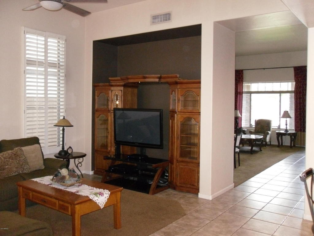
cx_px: 157
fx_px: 408
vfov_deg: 32.2
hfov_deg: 42.1
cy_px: 118
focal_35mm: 45
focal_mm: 6.3
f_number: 3.5
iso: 800
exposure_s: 1/45
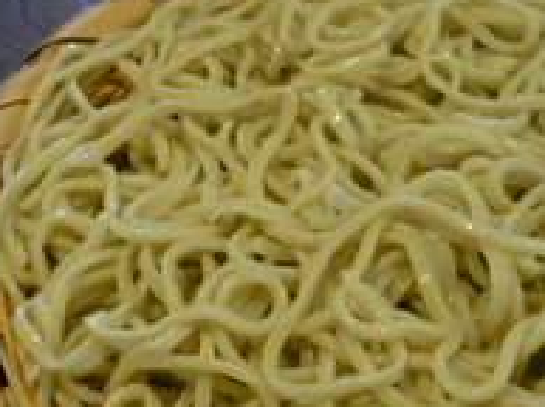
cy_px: 244
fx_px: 1131
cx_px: 342
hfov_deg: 27.0
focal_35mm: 72
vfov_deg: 20.3
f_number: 2.8
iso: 400
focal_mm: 5.5
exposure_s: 1/10
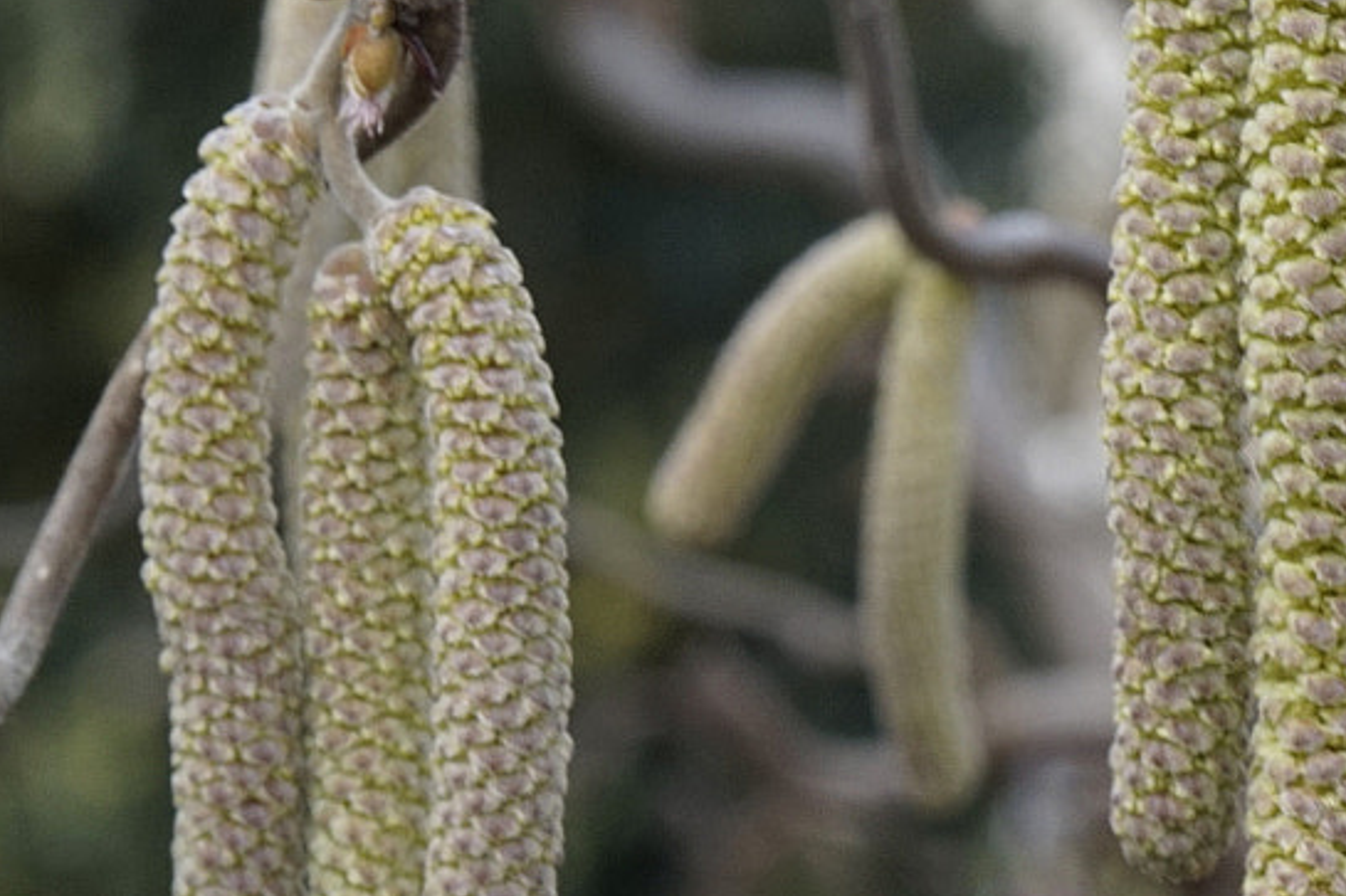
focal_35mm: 220
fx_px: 8223
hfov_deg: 9.3
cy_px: 292
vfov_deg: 6.2
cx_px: 1235
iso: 320
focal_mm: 50
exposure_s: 1/80
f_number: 10
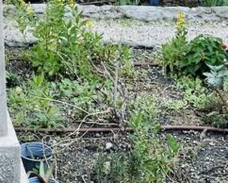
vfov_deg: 14.6
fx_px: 669
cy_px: -87
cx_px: -26
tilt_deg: -7.1
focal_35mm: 99
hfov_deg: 18.6
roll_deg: +0.3
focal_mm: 6.86
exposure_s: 1/285
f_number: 1.78
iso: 80
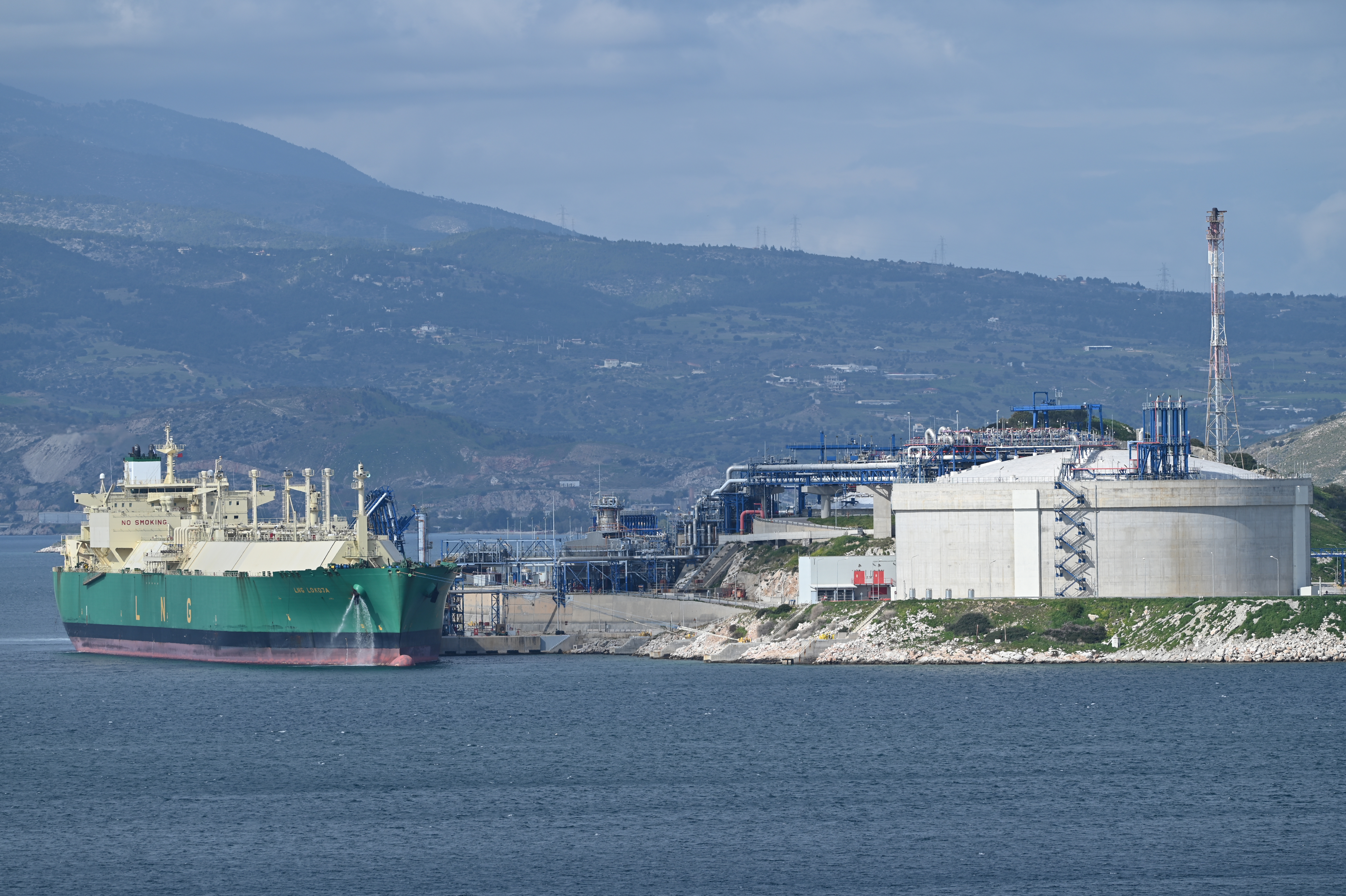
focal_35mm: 250
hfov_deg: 8.2
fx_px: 9341
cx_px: 673
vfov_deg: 5.5
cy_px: 448
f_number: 7.1
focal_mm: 250
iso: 100
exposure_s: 1/640
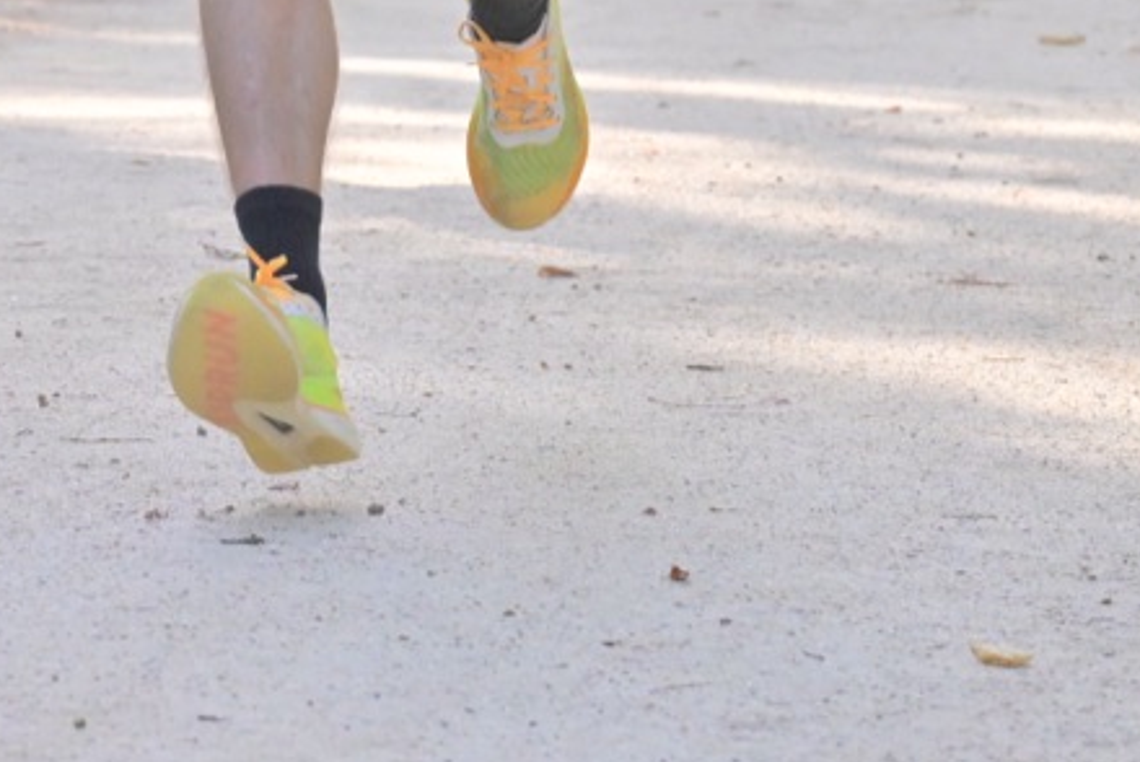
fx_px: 10932
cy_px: -537
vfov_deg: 4.0
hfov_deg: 5.9
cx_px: -656
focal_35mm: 345
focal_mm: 95
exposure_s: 1/800
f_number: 6.3
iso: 1250
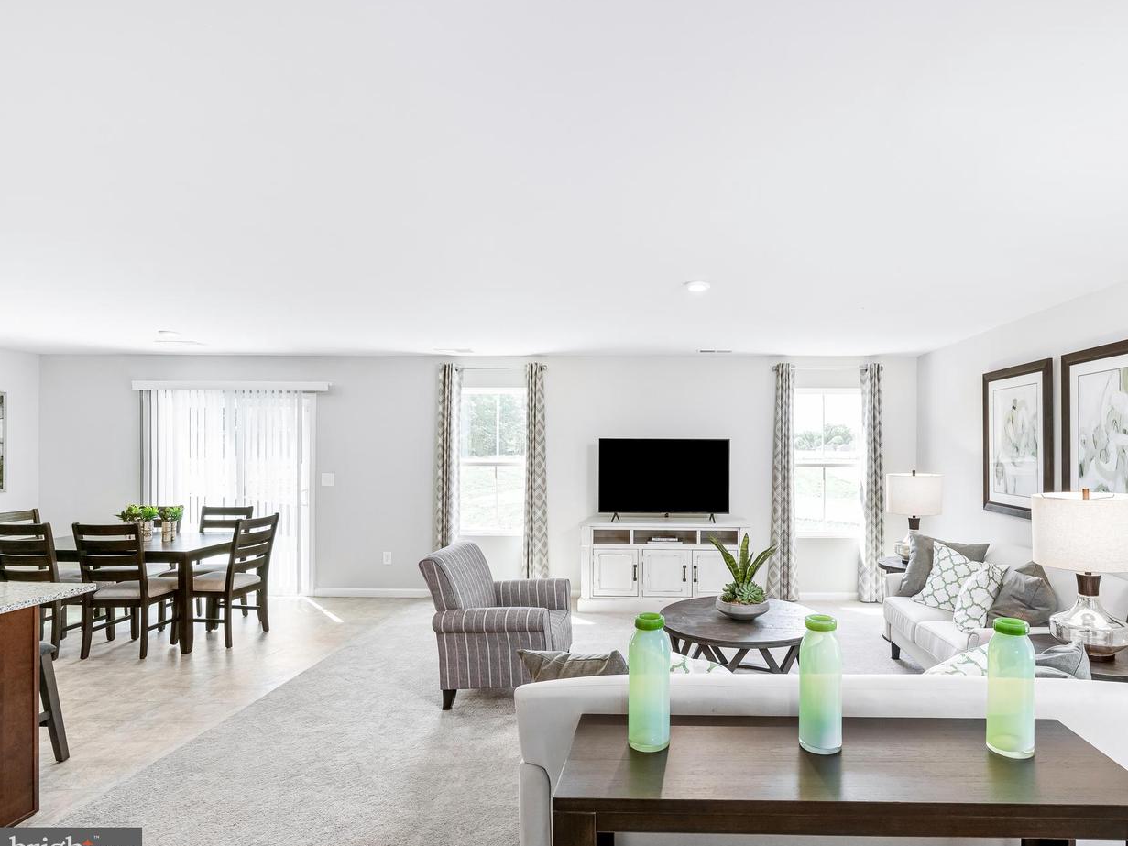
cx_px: 659
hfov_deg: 87.0
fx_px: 586
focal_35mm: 18
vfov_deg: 71.6
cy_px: 434
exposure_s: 1/8
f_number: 8
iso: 320
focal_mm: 16
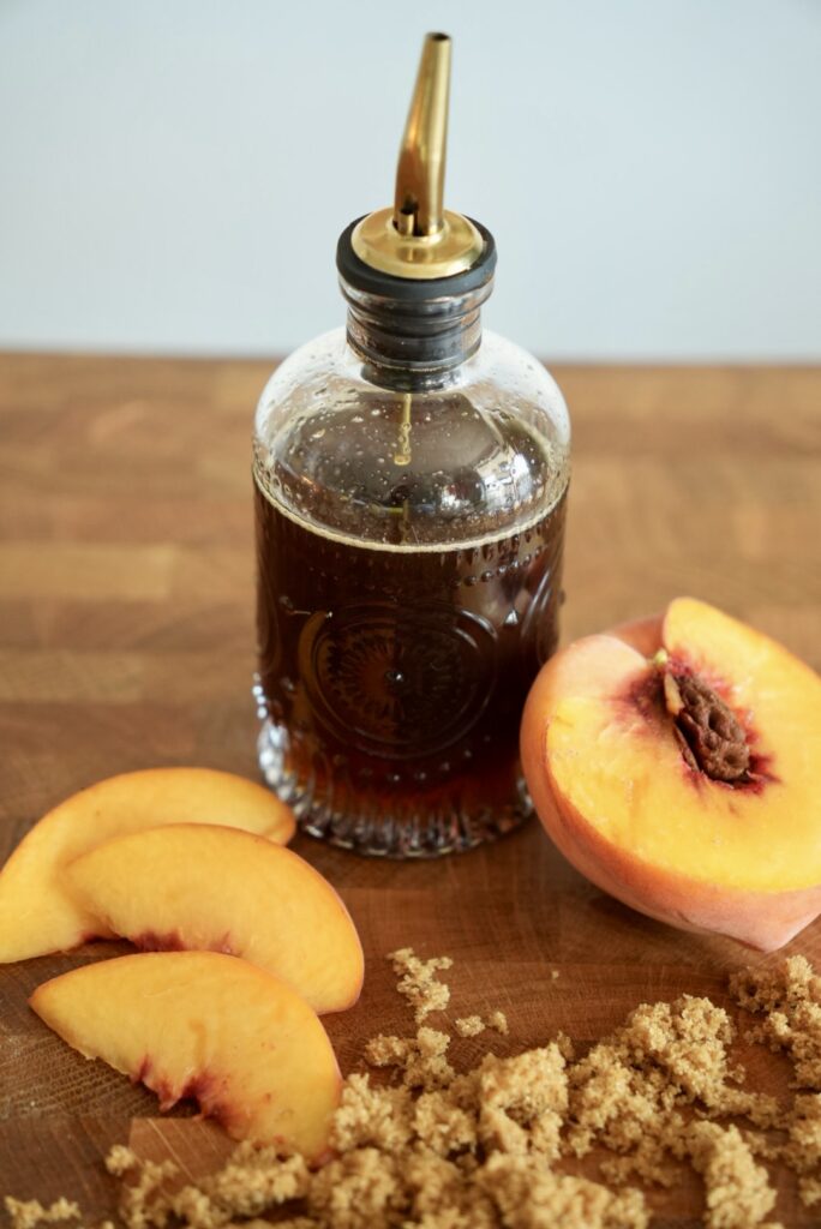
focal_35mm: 75
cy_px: 614
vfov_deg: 27.0
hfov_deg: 18.2
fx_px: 2562
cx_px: 410
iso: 1250
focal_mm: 50
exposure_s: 1/100
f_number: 2.8
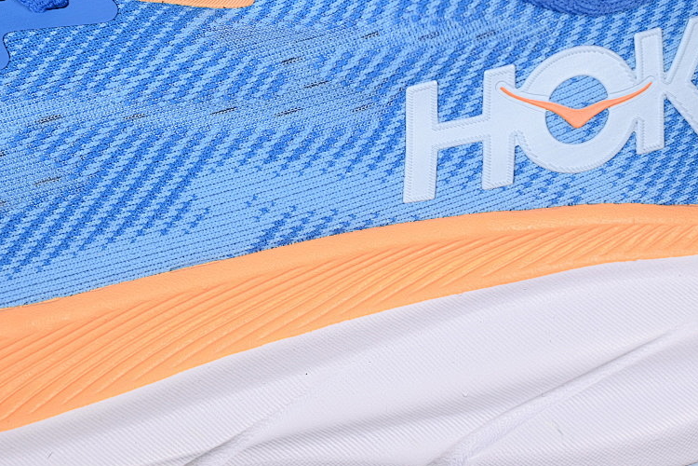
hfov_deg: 18.9
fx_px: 2094
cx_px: 242
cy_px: 188
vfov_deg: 12.7
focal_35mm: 108
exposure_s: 1/80
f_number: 7.1
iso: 160
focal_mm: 50
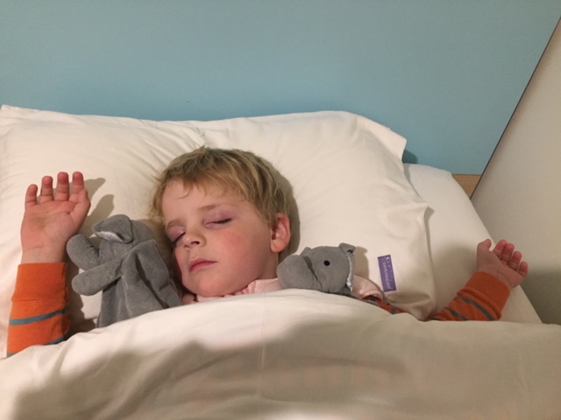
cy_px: 210
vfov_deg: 48.2
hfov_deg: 61.7
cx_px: 280
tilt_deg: -41.3
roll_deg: -9.6
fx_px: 470
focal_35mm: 29
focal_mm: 4.15
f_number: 2.2
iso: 250
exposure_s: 1/25
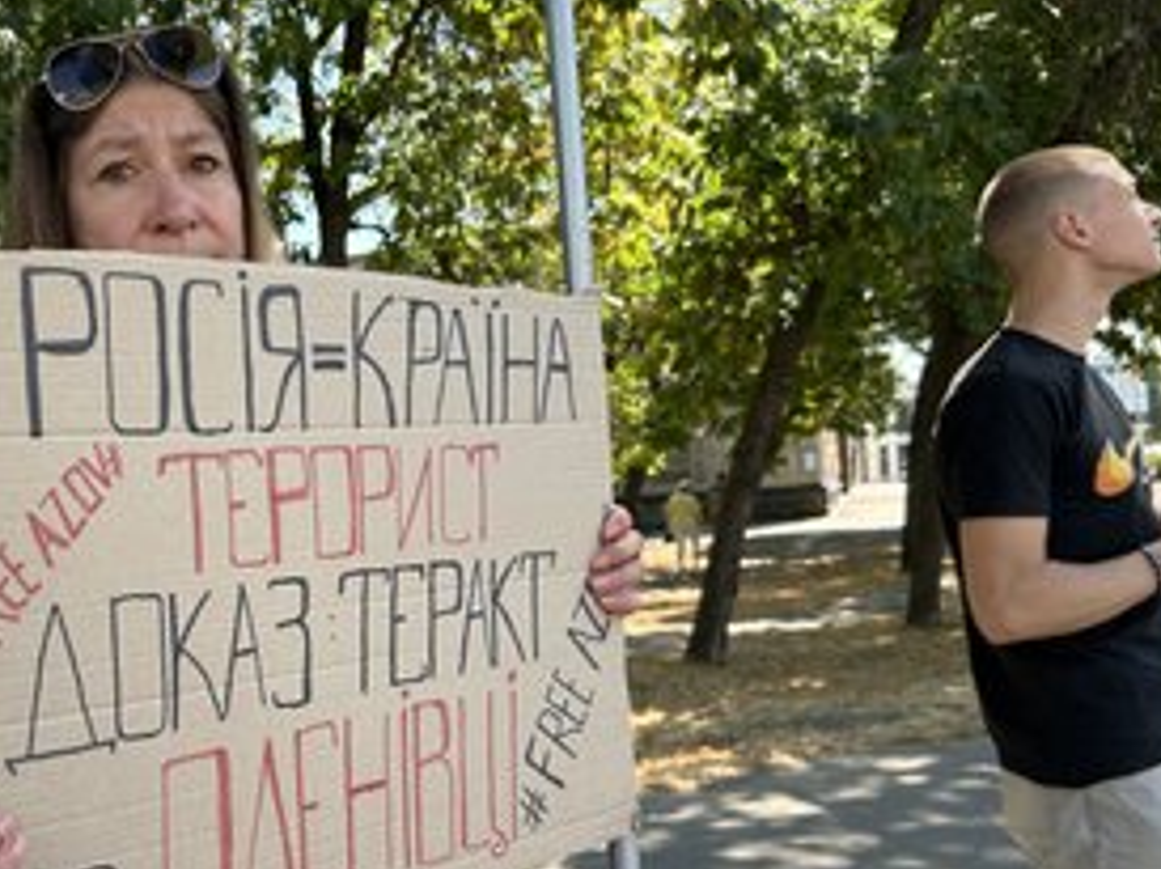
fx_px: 1273
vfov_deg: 37.5
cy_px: 513
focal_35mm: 38
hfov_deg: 48.0
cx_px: 364
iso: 50
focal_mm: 5.7
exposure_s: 1/597
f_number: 1.5
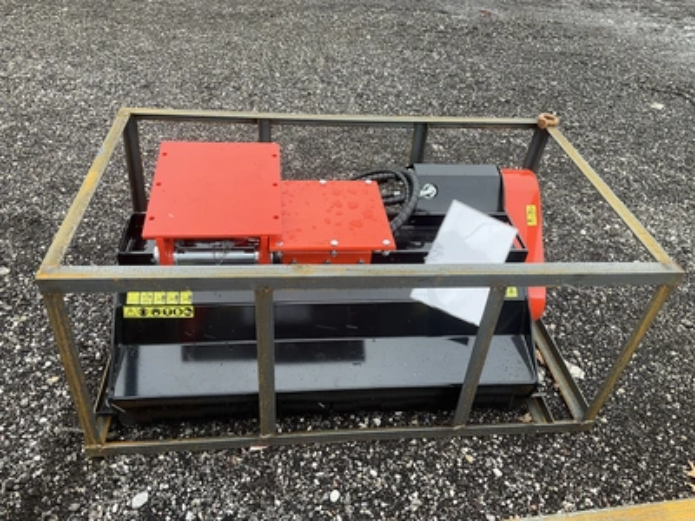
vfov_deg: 48.2
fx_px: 582
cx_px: 348
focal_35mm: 29
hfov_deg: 61.7
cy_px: 260
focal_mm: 3
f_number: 1.8
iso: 20
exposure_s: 1/122
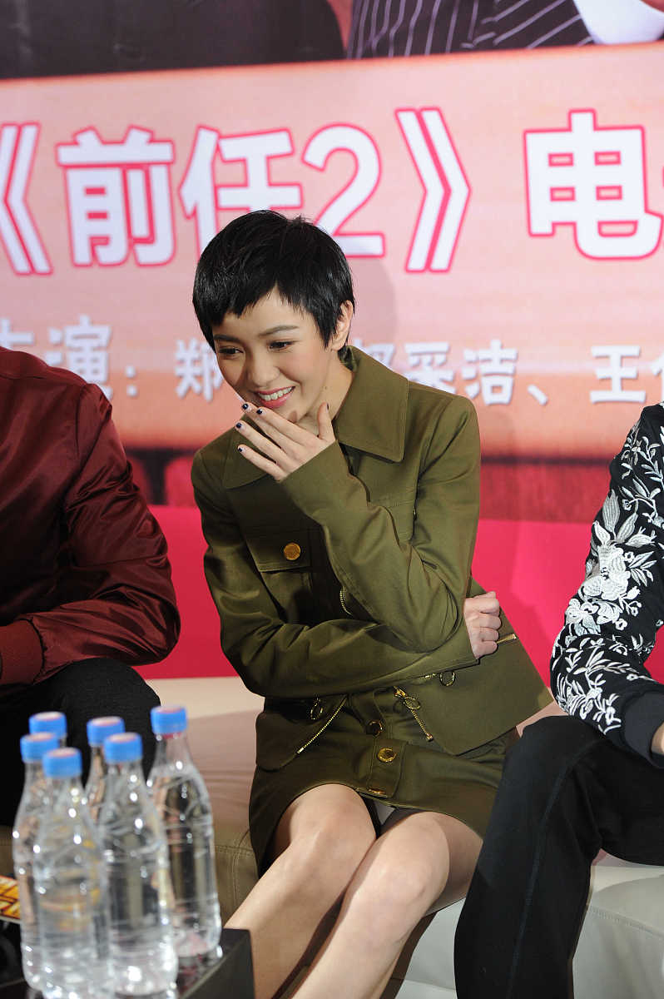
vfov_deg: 20.0
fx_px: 2827
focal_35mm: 102
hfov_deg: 13.4
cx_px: 332
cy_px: 500
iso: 1600
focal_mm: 102
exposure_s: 1/250
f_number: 4.5
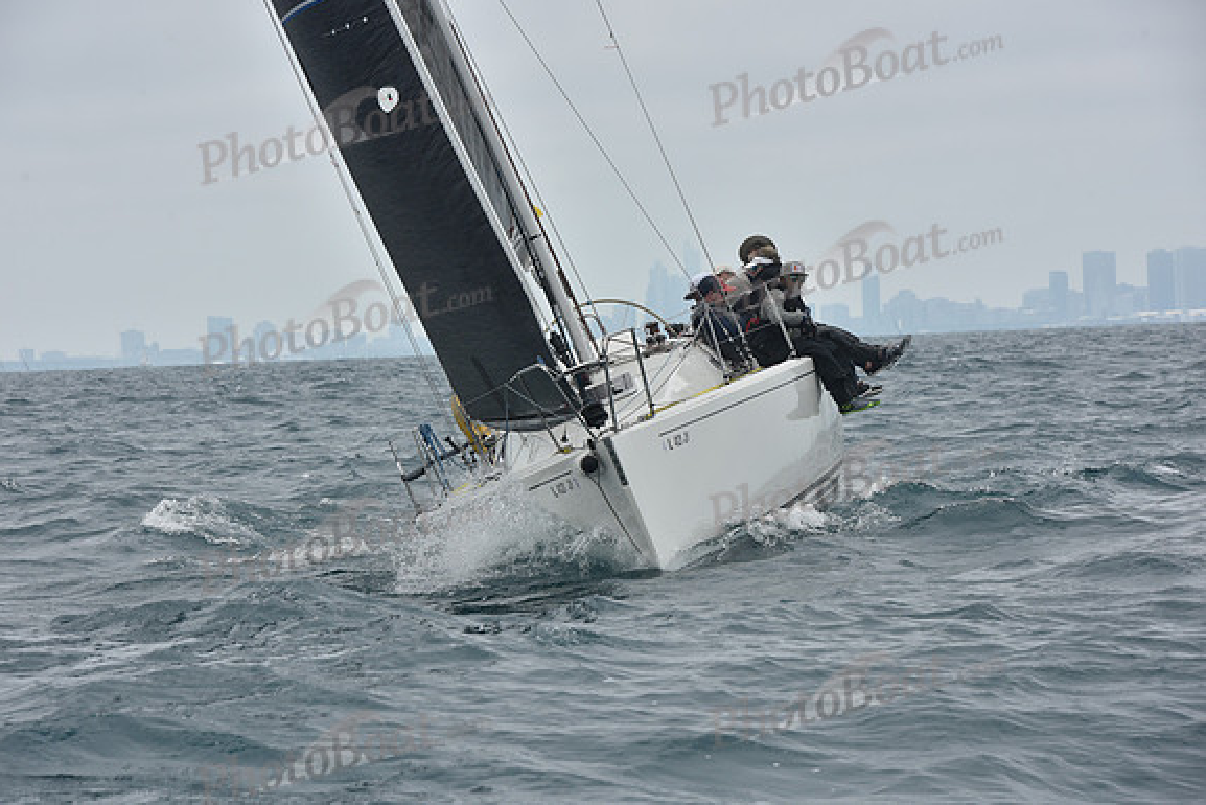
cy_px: 402
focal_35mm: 171
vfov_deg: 8.0
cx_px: 602
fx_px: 5730
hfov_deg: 12.0
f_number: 11
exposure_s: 1/800
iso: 250
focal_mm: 170
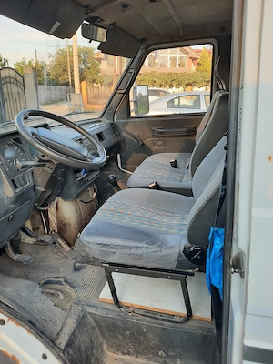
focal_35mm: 25
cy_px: 182
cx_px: 136
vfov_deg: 69.4
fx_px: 263
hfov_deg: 54.9
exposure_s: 1/100
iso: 50
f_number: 2
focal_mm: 4.6
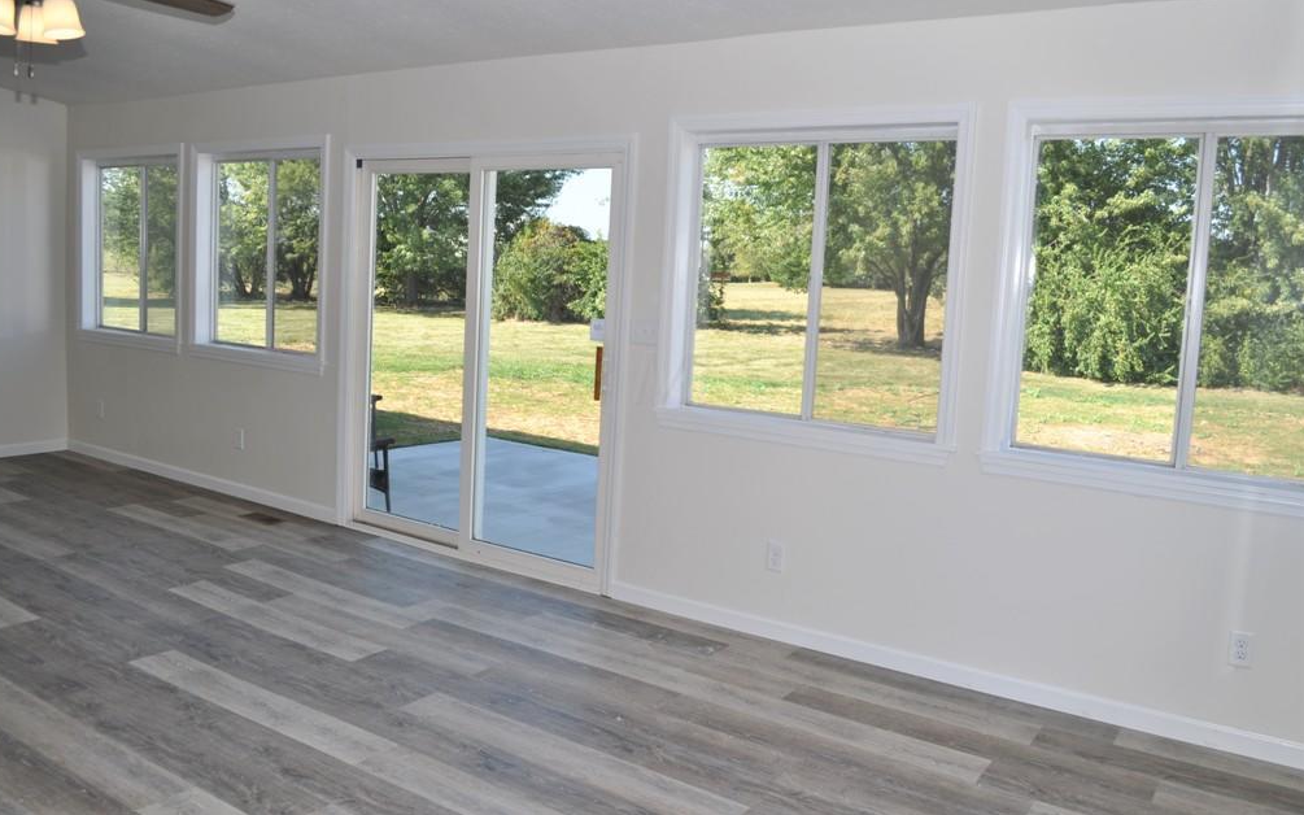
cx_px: 646
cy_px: 376
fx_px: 995
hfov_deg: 66.5
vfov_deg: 44.5
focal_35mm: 28
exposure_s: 1/200
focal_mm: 18
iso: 200
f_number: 7.1
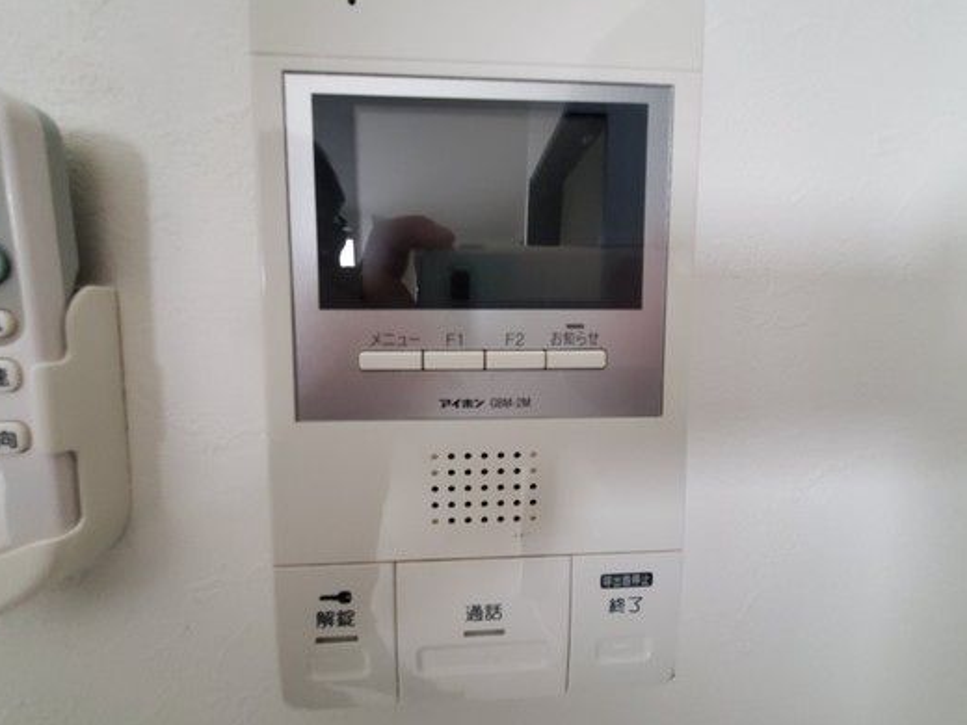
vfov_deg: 85.6
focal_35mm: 14
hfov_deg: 102.0
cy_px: 344
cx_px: 497
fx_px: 391
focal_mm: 1.8
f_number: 2.2
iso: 1000
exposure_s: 1/24
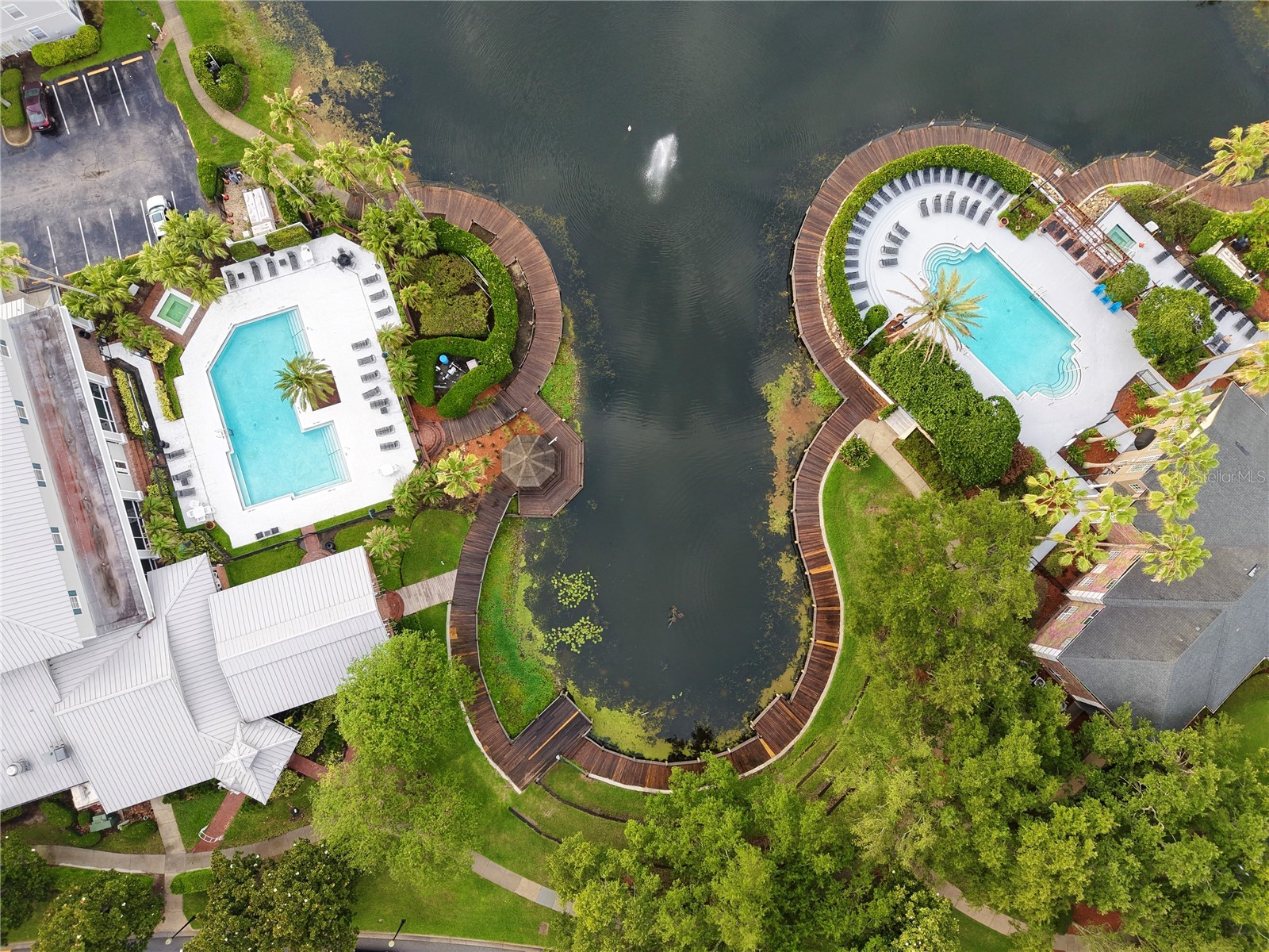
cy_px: 476
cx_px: 634
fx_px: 880
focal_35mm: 24
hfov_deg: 71.6
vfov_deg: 56.8
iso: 190
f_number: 1.8
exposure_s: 1/320
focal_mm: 8.67
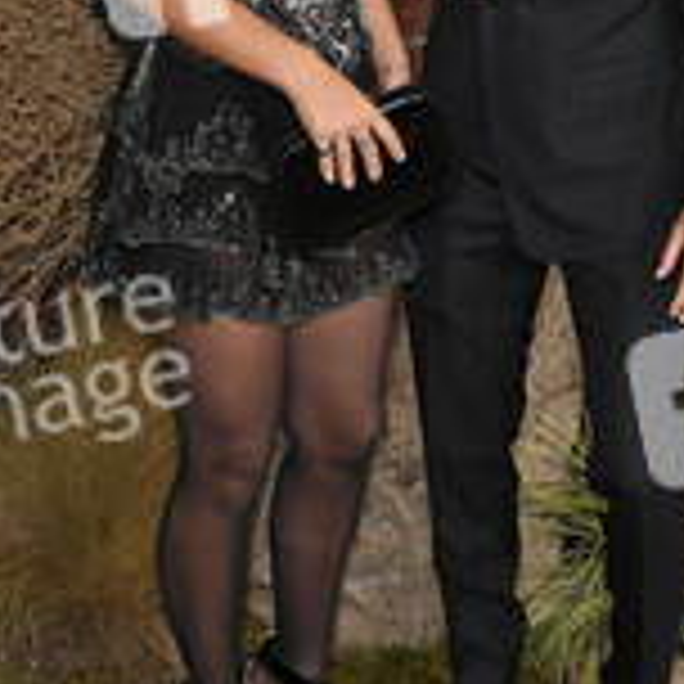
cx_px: 450
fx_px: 2303
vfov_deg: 16.8
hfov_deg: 16.9
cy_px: 158
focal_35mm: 103
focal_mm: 46
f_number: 6.3
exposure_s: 1/250
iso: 1000
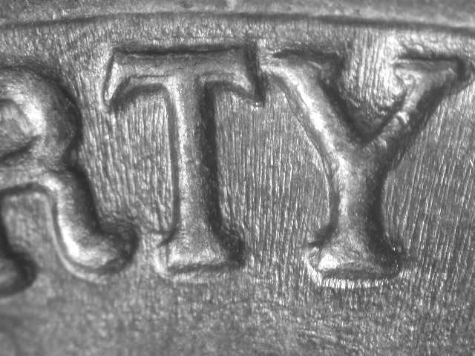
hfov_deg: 14.9
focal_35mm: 132
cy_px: 178
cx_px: 238
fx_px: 1811
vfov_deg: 11.2
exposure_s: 1/4.6
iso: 100
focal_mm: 27.3
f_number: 4.6
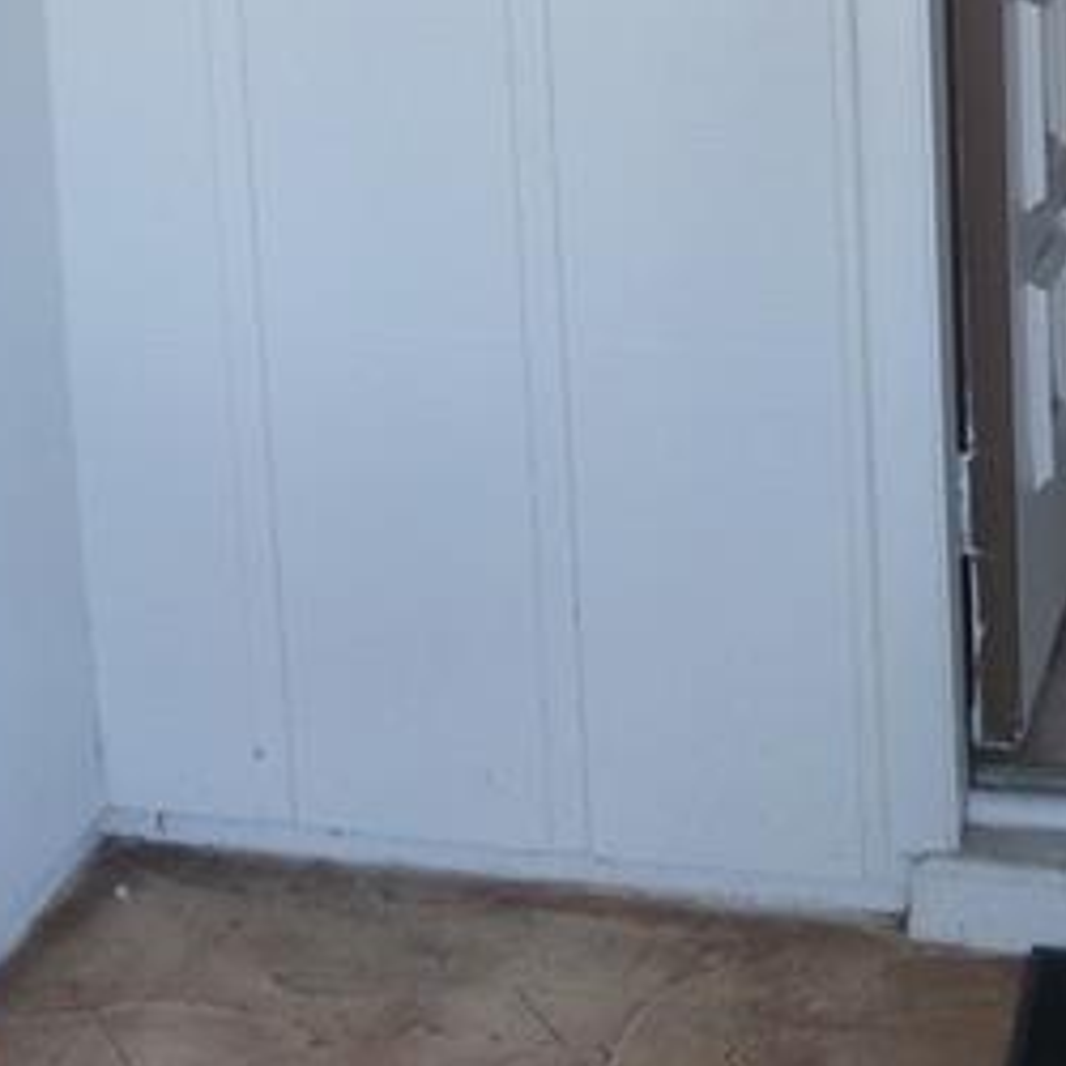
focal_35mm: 68
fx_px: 2369
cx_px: 759
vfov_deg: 22.8
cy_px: -290
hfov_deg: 25.1
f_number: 3.3
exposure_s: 1/30
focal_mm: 4.1
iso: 125
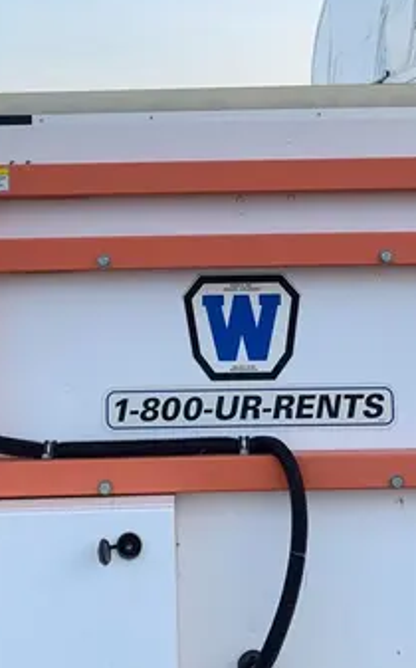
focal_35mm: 60
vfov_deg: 33.0
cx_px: 198
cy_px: 128
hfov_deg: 21.6
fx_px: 1091
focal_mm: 4.25
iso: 80
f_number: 1.8
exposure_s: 1/121
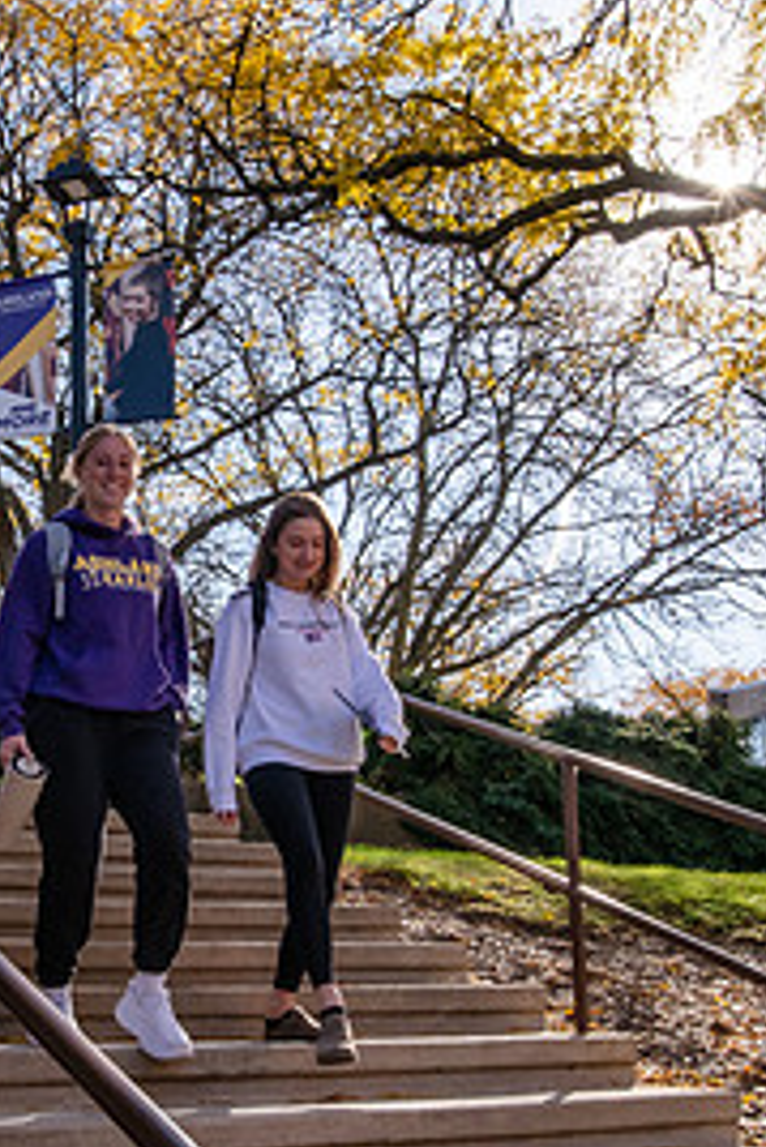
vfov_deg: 38.1
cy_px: 640
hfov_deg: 25.4
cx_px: 103
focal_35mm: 52
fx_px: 1657
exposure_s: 1/125
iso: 320
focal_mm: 24
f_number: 20
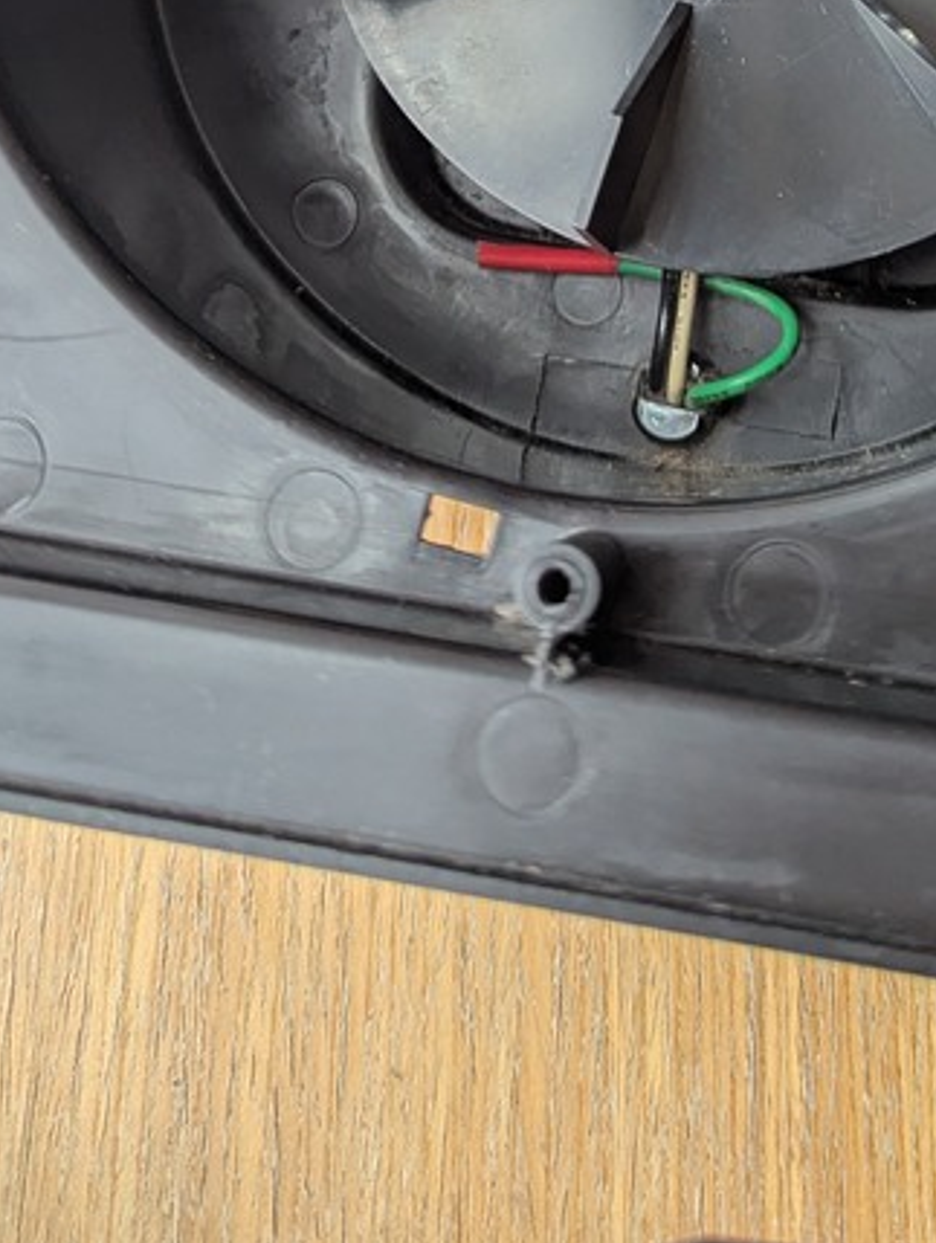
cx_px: 724
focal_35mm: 58
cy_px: -249
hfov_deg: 24.9
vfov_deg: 28.8
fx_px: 2086
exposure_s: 1/223
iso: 202
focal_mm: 6.81
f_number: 1.85
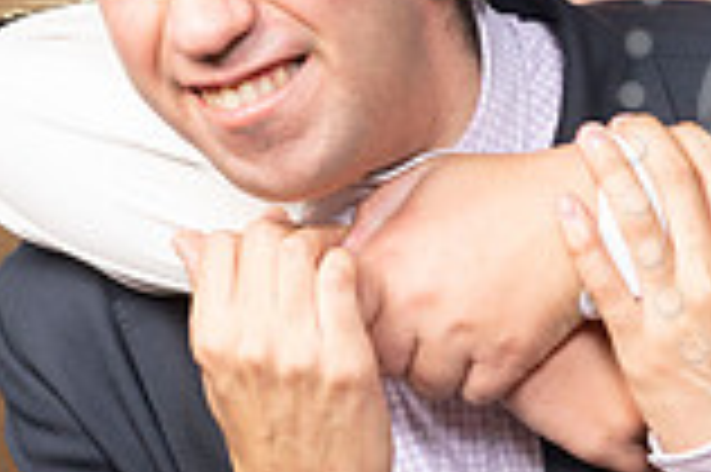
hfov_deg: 9.2
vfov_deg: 6.3
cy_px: 278
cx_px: 938
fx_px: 4321
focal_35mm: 219
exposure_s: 1/160
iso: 320
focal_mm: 44
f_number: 9
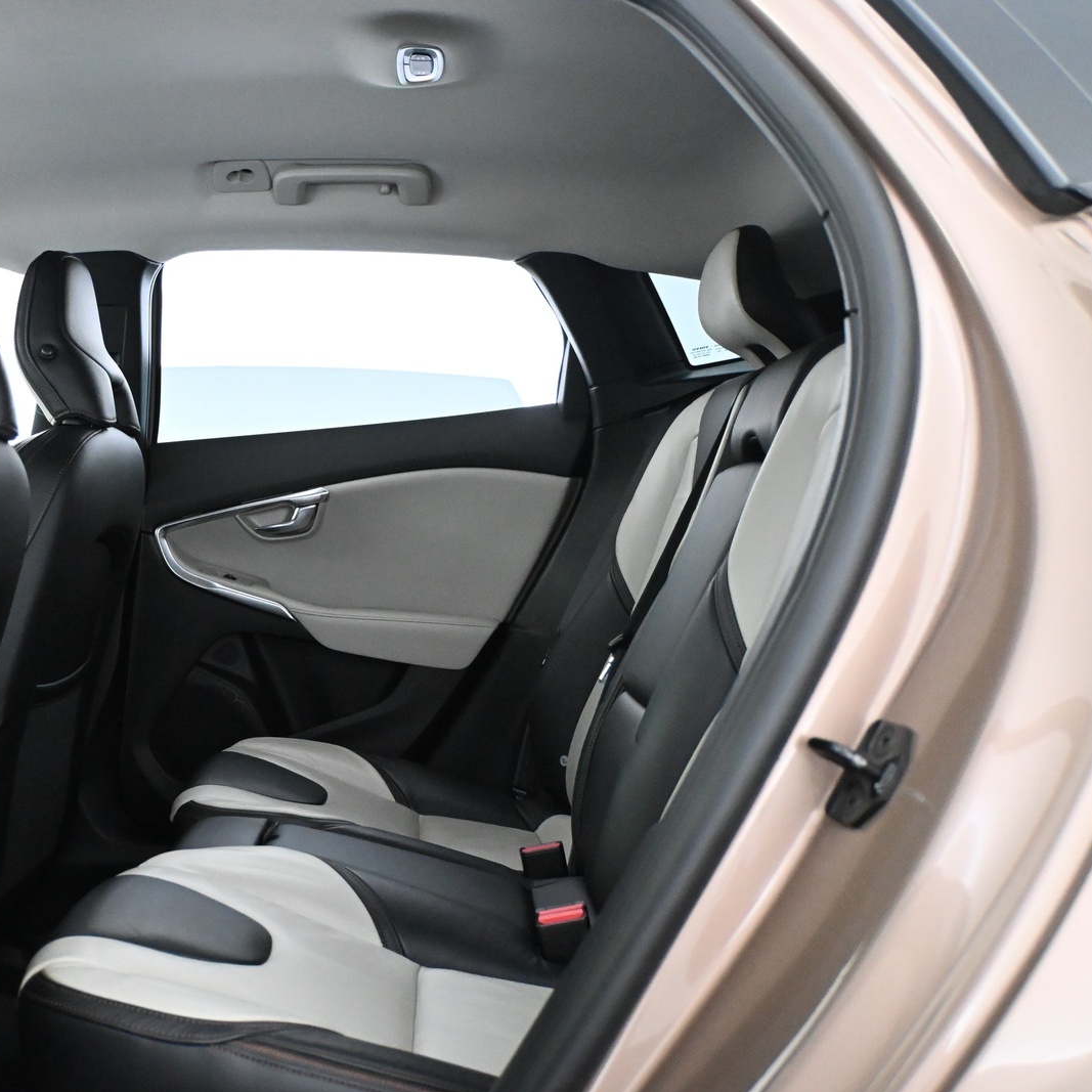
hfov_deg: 40.2
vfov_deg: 41.3
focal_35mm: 41
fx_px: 1451
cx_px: 291
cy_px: 544
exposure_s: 1/60
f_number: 4
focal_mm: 21
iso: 7200
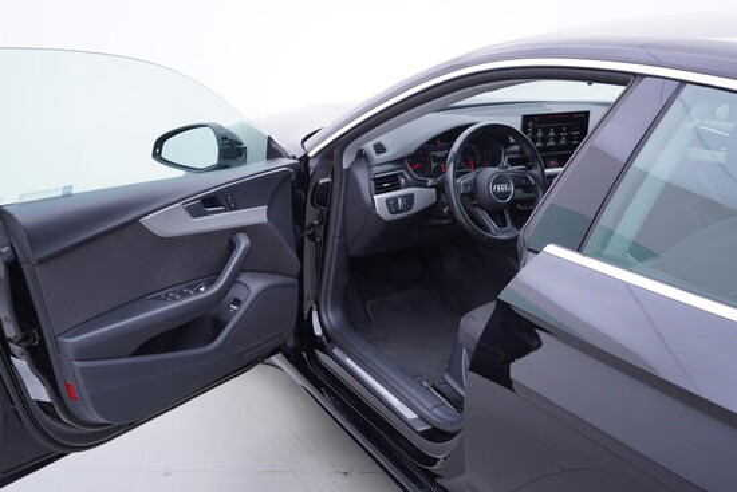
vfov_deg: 36.9
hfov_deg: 53.1
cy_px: 246
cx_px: 368
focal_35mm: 36
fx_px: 737
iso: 125
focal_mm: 24
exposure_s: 1/50
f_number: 3.2
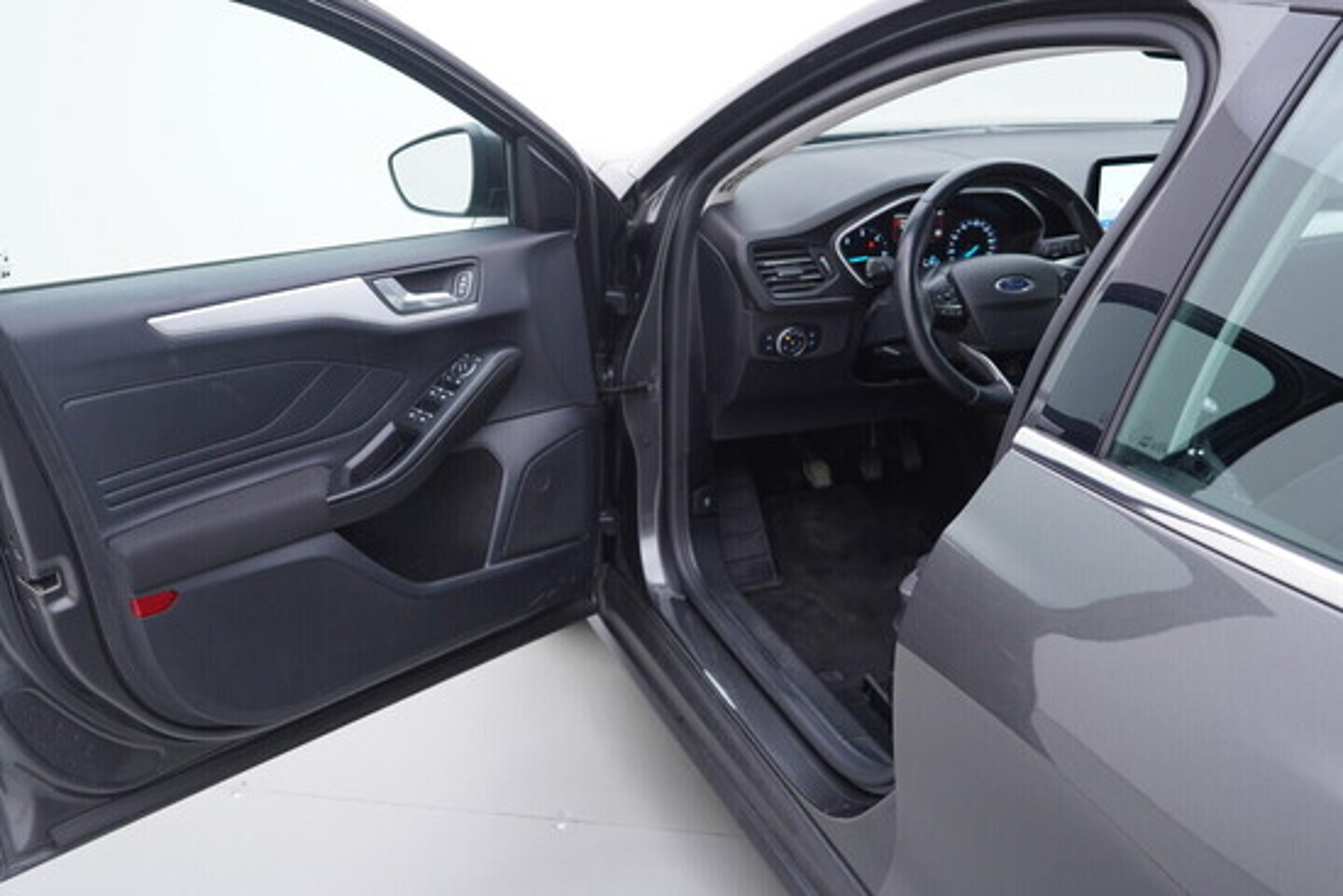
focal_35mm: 36
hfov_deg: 53.1
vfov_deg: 36.9
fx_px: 1343
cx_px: 672
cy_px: 448
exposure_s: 1/40
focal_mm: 24
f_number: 2.8
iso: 125
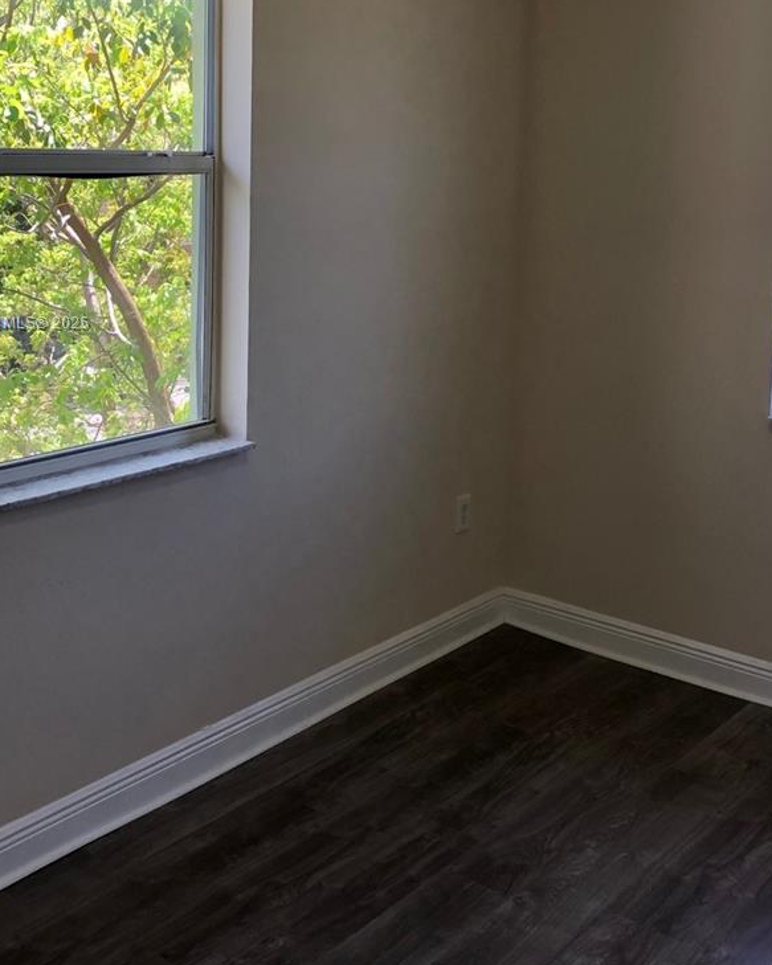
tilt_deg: -7.2
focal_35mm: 45
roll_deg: -1.8
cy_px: 324
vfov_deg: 40.7
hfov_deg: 33.4
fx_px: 1285
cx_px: 442
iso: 50
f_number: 1.8
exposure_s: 1/120
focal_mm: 3.99
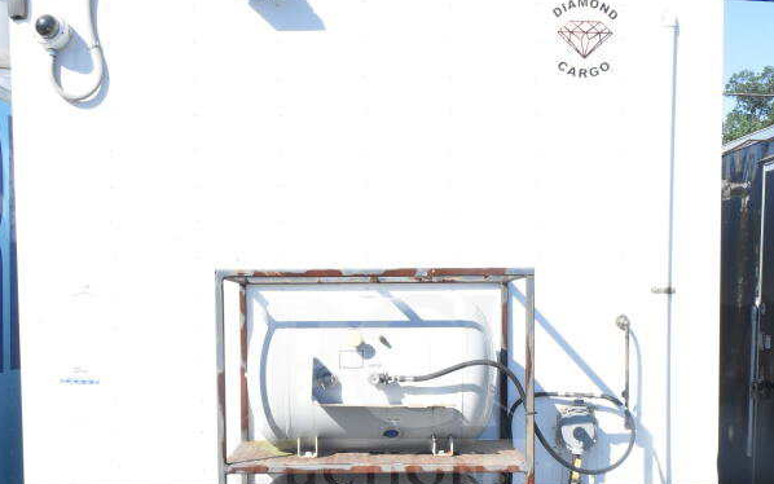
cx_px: 381
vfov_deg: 23.7
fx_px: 1135
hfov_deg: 37.7
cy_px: 397
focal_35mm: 54
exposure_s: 1/800
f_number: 14
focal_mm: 23
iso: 1600
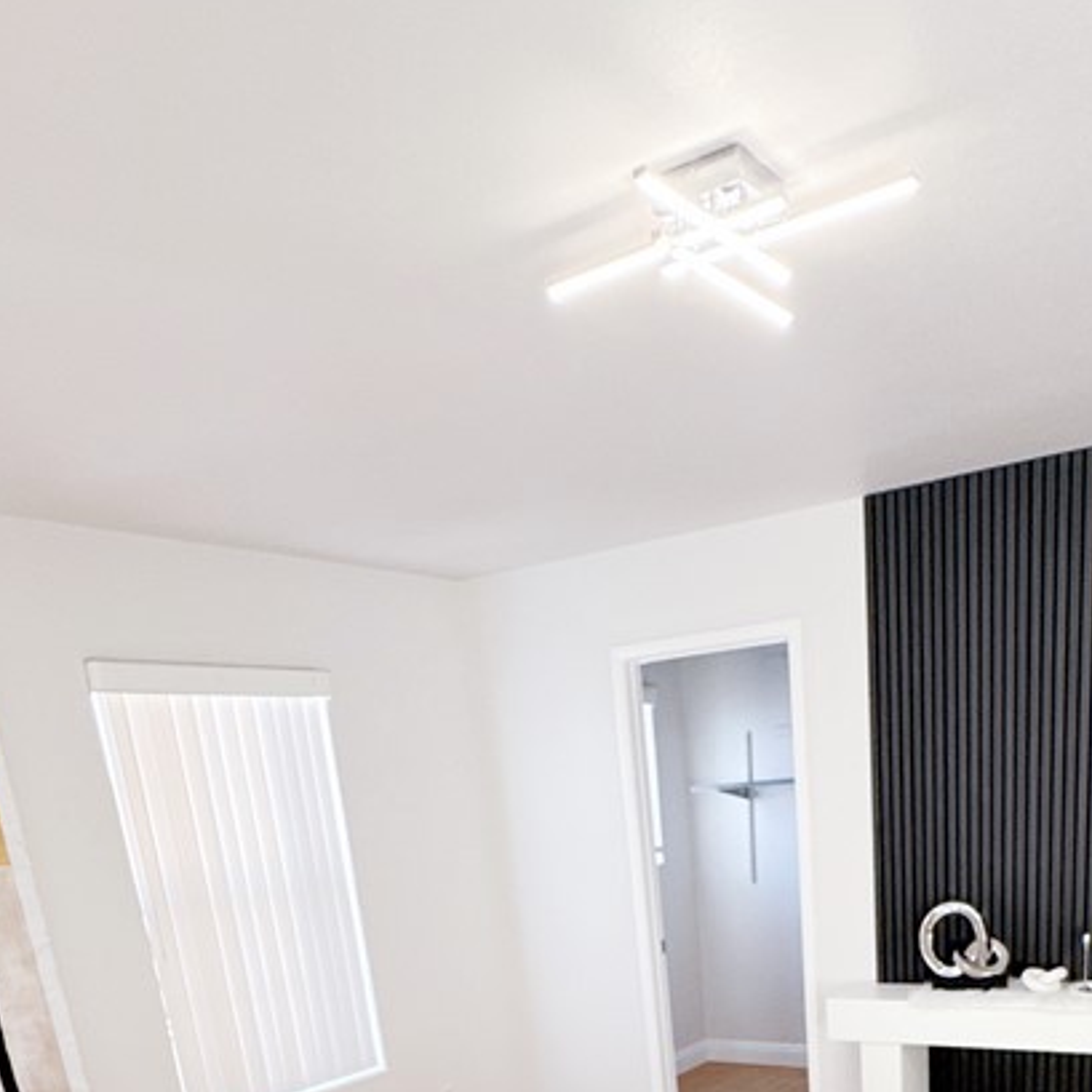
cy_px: 1161
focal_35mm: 31
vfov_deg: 42.8
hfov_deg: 51.9
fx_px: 1106
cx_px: 694
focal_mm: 2.22
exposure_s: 1/99
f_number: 2.2
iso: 160
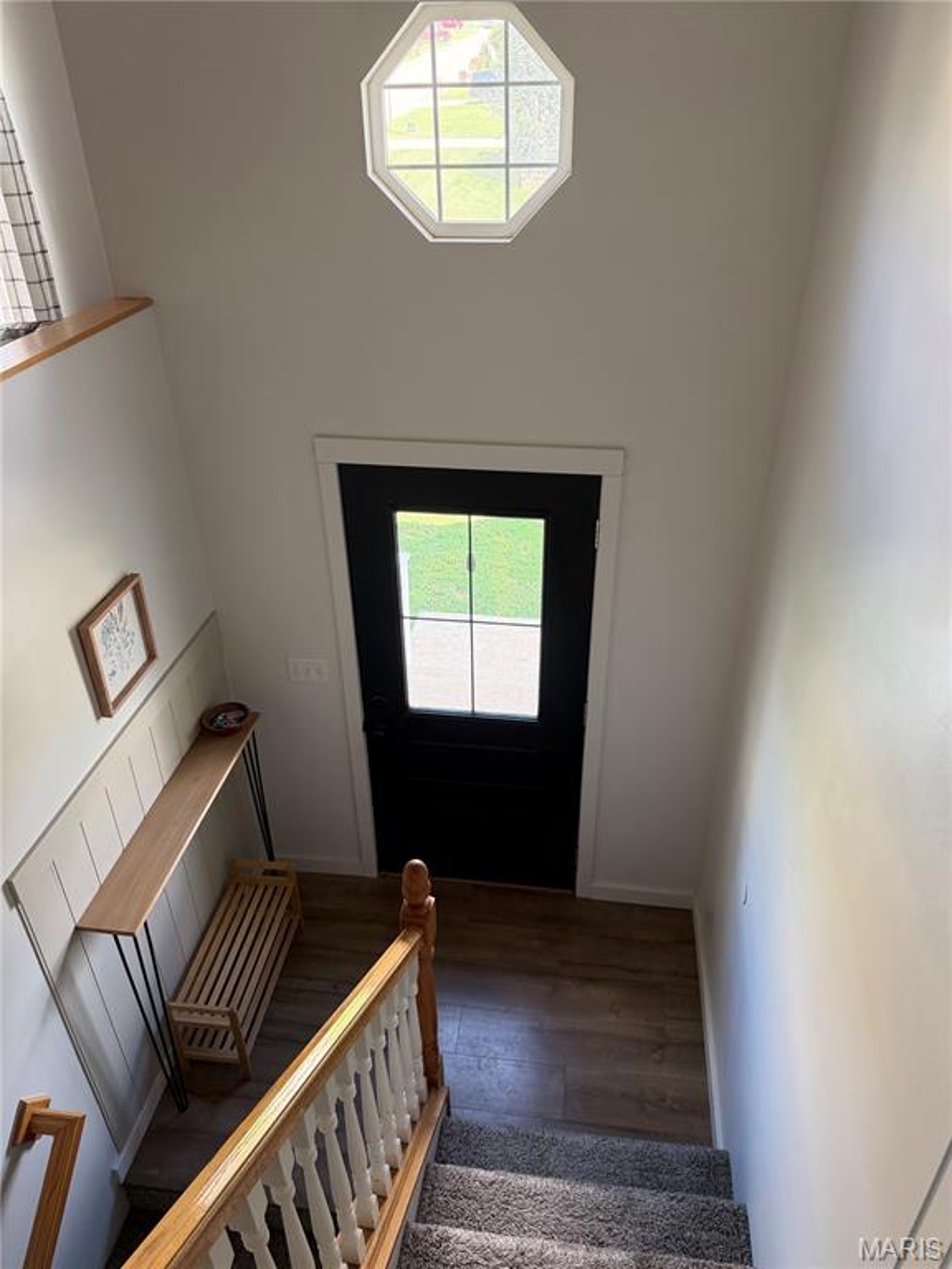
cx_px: 476
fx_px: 880
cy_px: 634
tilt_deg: -32.7
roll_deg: +1.0
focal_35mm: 24
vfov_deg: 71.6
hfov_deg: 56.8
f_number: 1.78
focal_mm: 6.76
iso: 200
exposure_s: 1/149
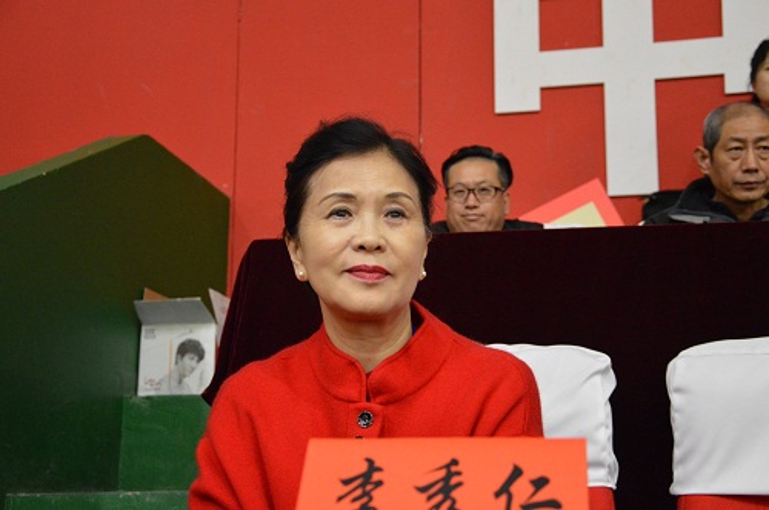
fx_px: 1120
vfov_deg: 25.7
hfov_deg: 37.9
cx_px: 384
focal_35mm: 52
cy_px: 255
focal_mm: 35
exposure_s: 1/60
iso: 3200
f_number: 4.5
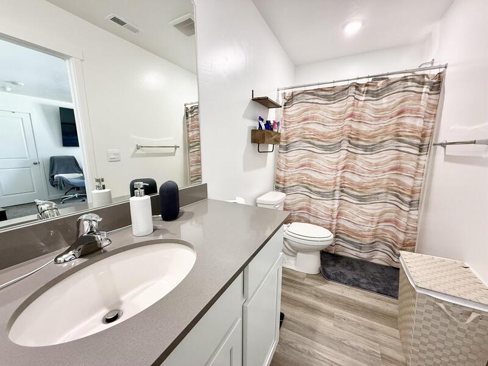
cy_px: 183
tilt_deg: -9.2
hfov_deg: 102.1
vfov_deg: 85.7
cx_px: 244
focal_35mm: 14
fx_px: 197
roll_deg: +0.2
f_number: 2.2
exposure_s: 1/120
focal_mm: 2.22
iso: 320
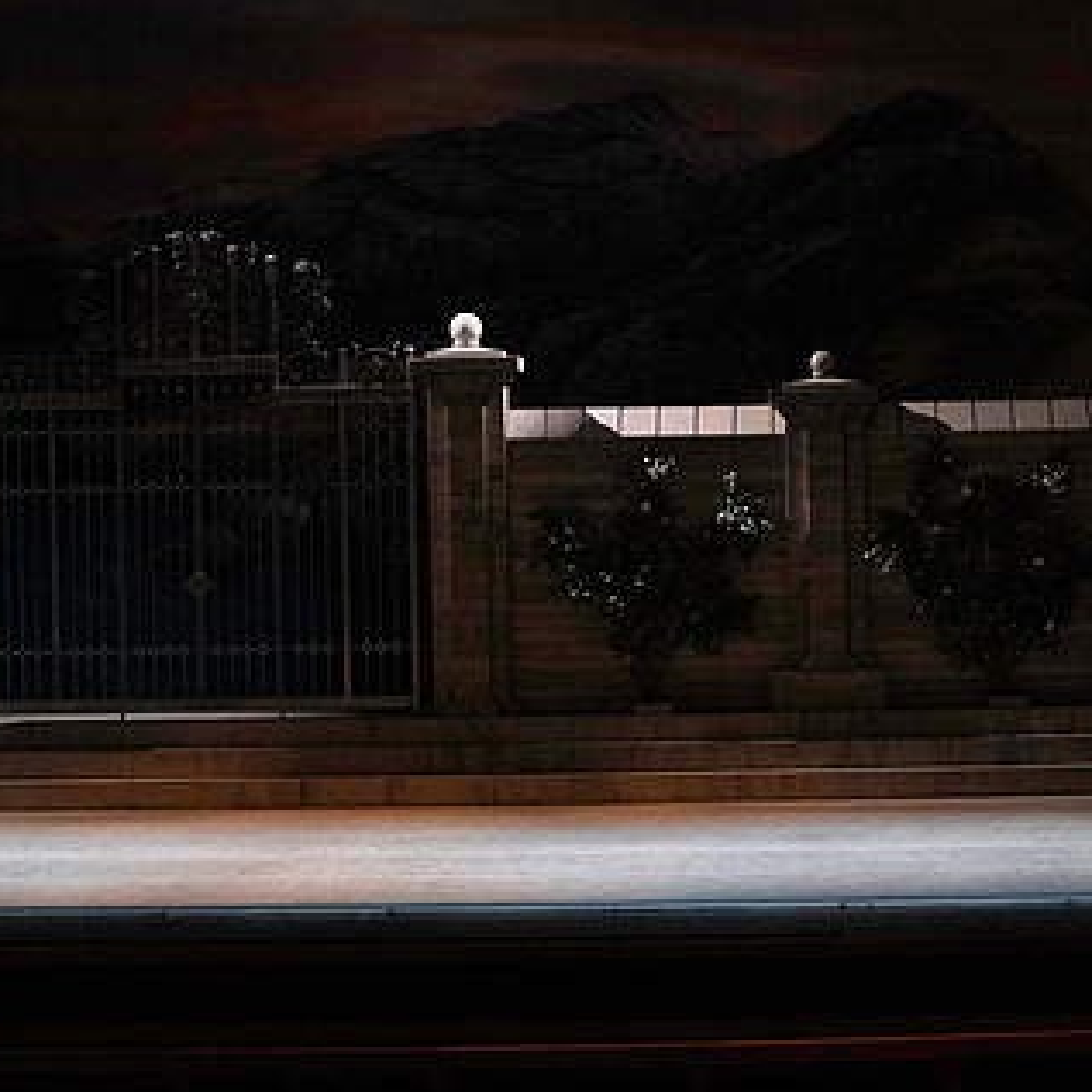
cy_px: 467
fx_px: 3890
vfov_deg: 16.0
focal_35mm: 109
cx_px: 637
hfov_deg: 16.0
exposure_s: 1/320
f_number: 5
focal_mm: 70
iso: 16000
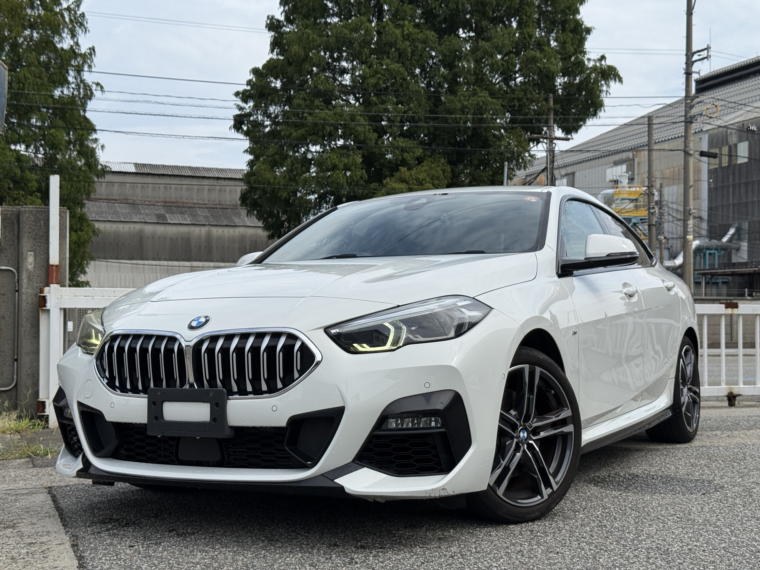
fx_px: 1054
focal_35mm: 48
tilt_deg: +1.4
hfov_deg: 39.7
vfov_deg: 30.3
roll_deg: +0.1
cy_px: 285
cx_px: 380
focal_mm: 6.76
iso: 80
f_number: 1.78
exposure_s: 1/5587
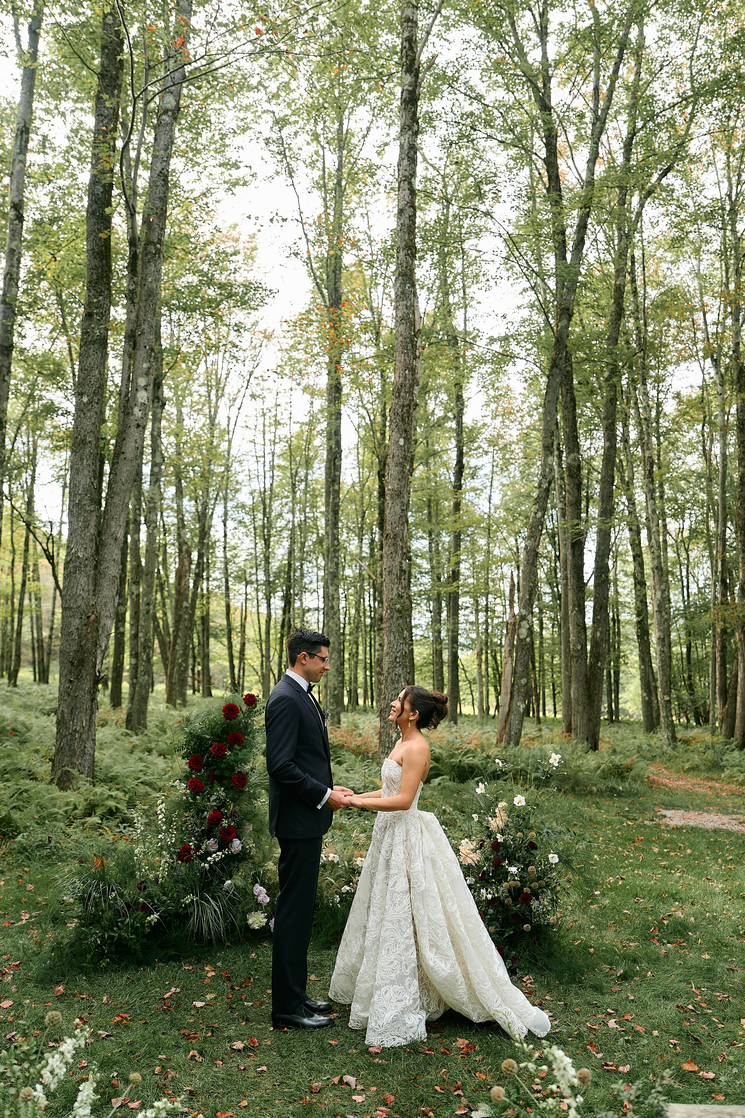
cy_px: 559
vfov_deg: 65.5
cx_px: 372
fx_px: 869
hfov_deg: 46.4
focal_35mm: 28
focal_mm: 28
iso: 250
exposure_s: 1/400
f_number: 2.5
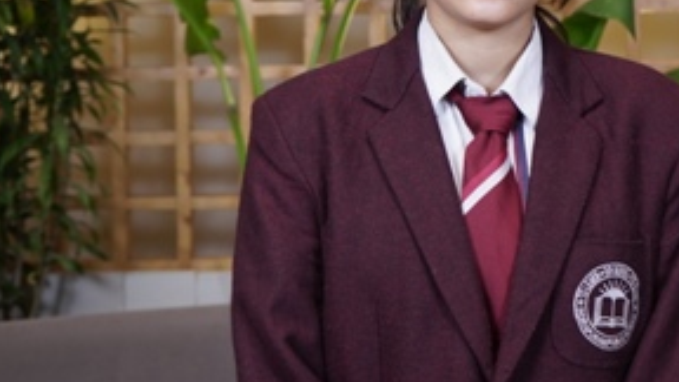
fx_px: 1440
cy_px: 39
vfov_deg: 14.9
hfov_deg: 26.2
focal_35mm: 80
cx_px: 500
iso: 320
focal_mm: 33
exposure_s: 1/80
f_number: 4
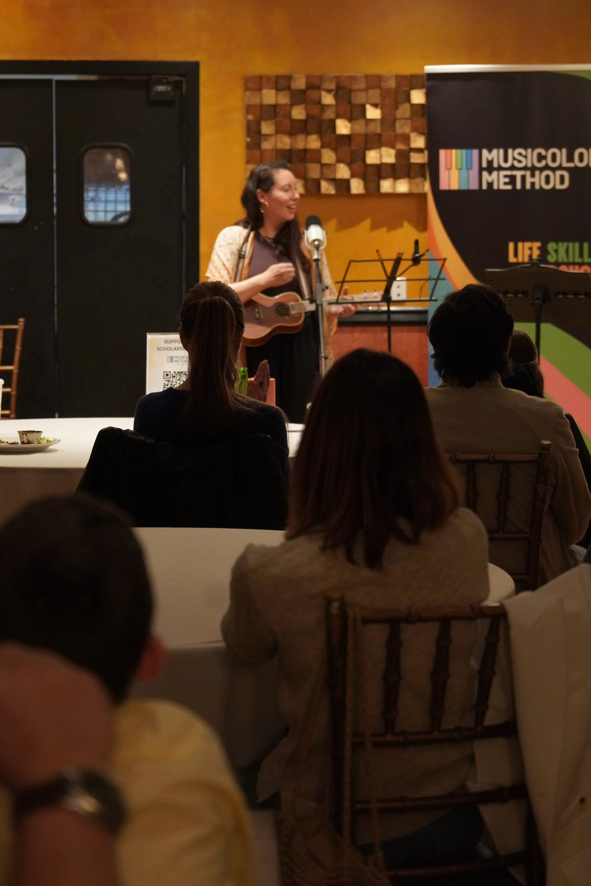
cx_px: 296
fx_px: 2585
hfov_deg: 13.0
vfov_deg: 19.5
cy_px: 443
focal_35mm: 105
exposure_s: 1/100
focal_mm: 70
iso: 3200
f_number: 4
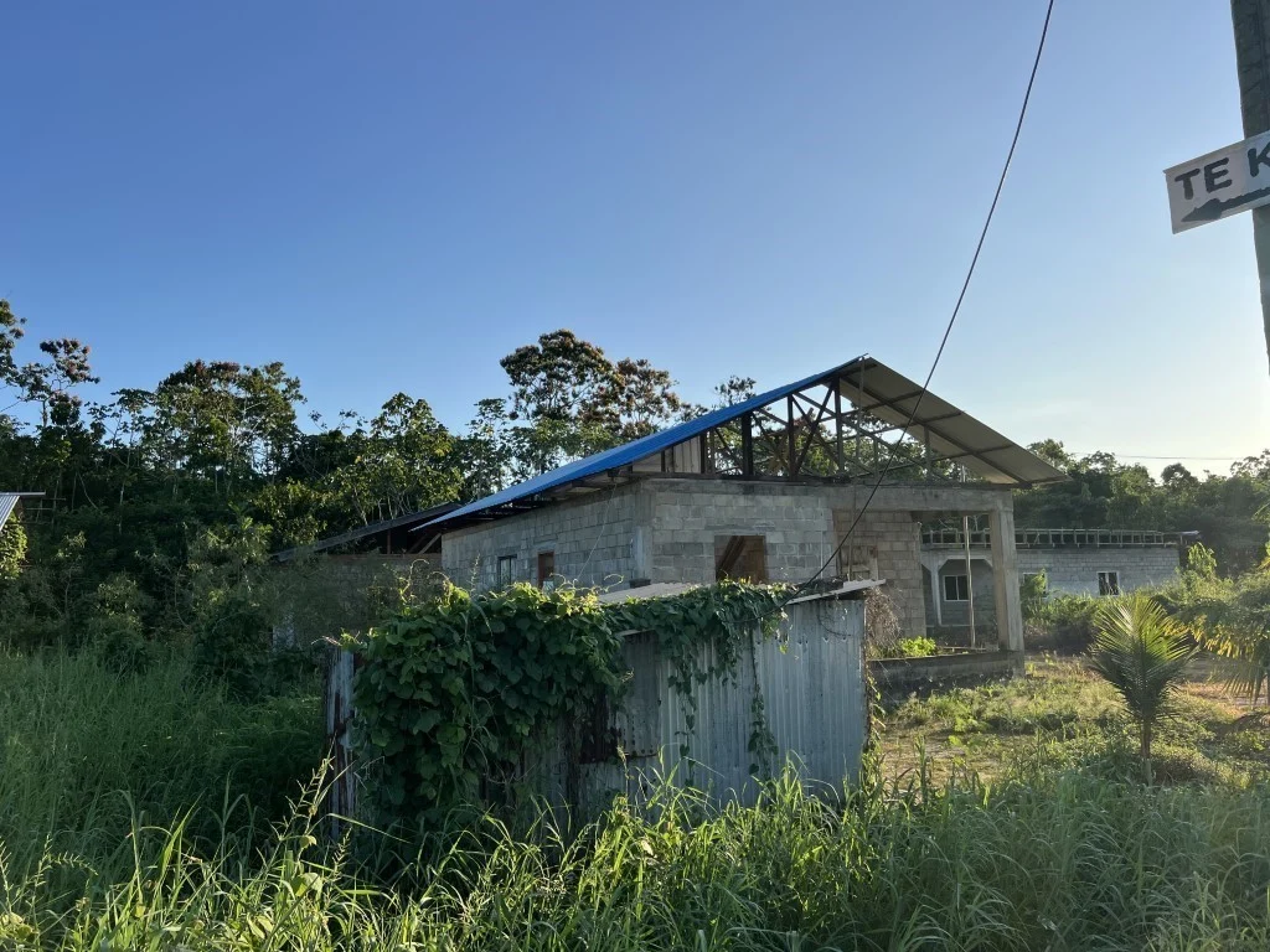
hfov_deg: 67.3
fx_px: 954
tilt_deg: +7.3
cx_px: 635
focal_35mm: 26
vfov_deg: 53.1
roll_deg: +1.7
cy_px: 476
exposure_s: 1/2994
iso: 50
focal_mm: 5.7
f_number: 1.5
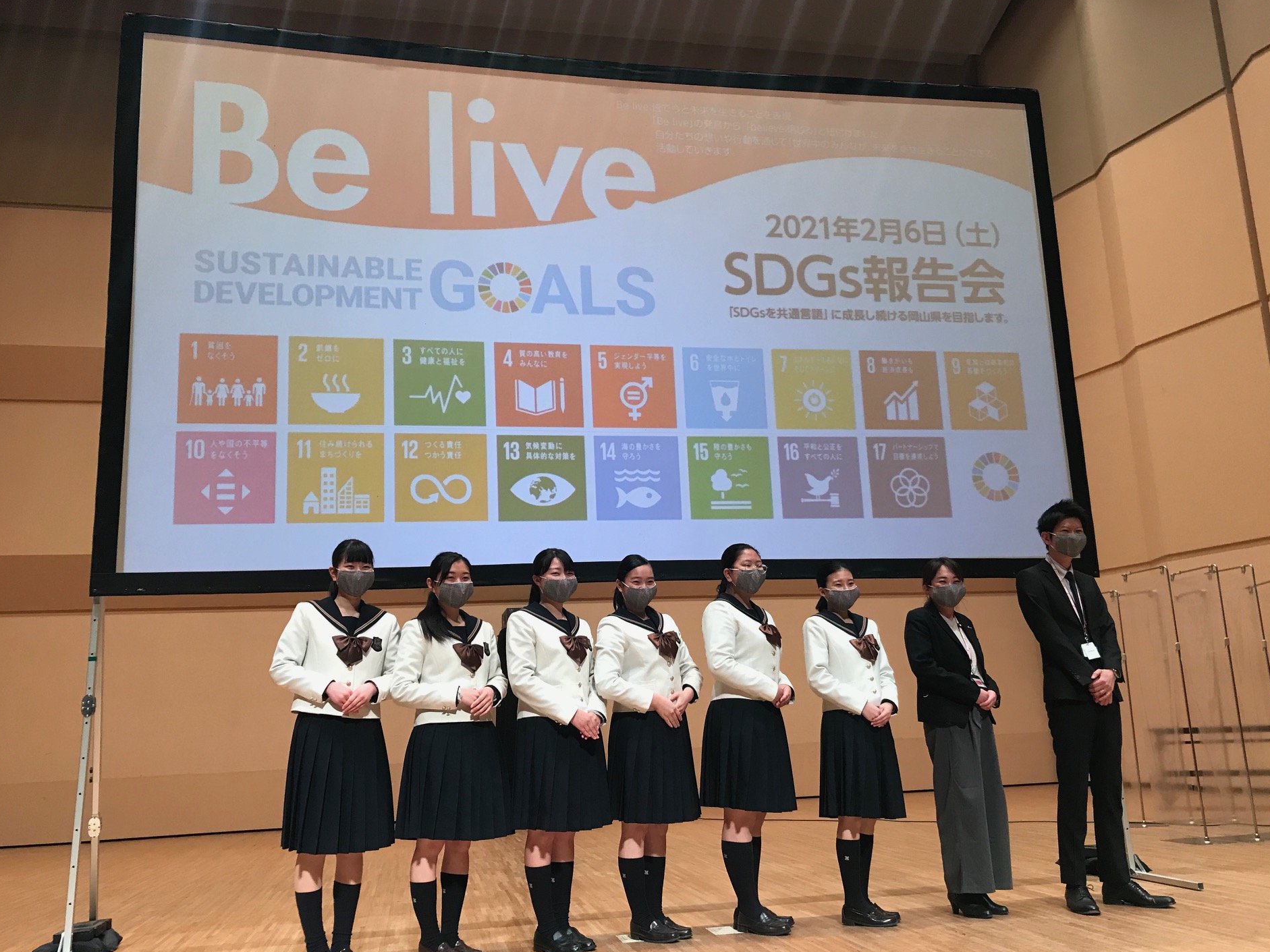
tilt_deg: +14.3
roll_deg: +2.3
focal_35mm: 30
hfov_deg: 59.9
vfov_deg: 46.8
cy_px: 505
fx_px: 1101
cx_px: 663
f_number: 1.8
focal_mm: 3.99
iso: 25
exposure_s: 1/30
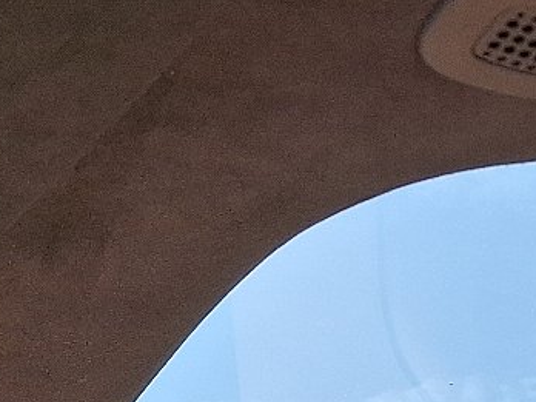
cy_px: 553
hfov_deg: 15.4
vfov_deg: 12.4
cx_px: 864
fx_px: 1781
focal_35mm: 115
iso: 25
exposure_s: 1/120
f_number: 1.8
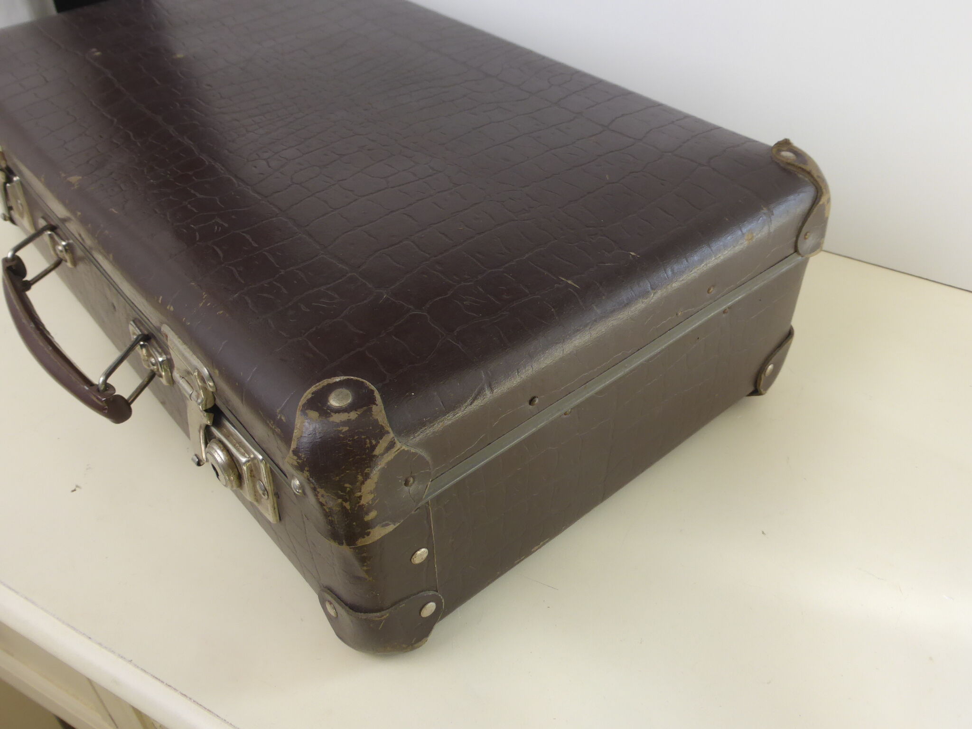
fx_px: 842
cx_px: 486
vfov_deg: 46.8
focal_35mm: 30
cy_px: 364
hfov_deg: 60.0
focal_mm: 5.4
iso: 160
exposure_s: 1/60
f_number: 3.6
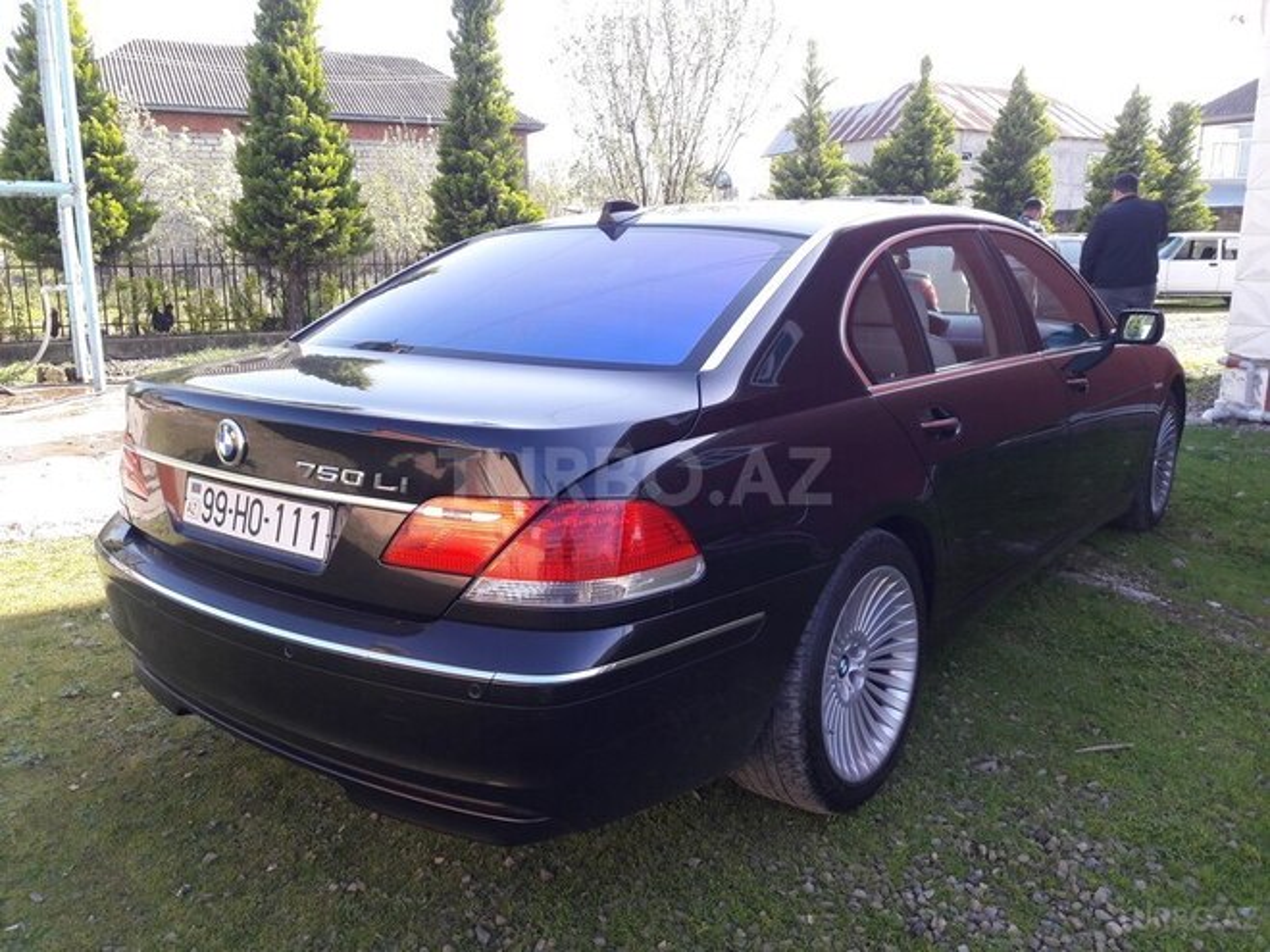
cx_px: 635
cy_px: 476
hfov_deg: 63.4
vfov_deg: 49.7
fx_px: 1027
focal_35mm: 28
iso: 40
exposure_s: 1/192
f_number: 1.9
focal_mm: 3.7
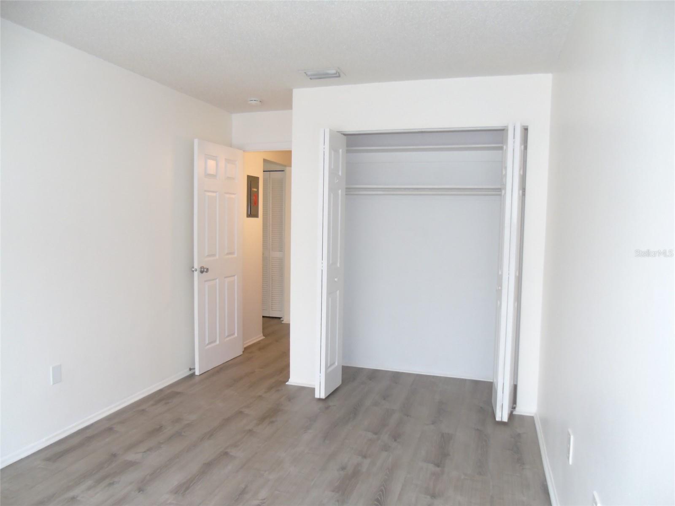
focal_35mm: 25
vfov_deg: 54.9
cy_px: 253
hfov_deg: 69.4
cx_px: 338
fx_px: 487
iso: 200
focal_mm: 4.4
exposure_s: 1/30
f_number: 3.4
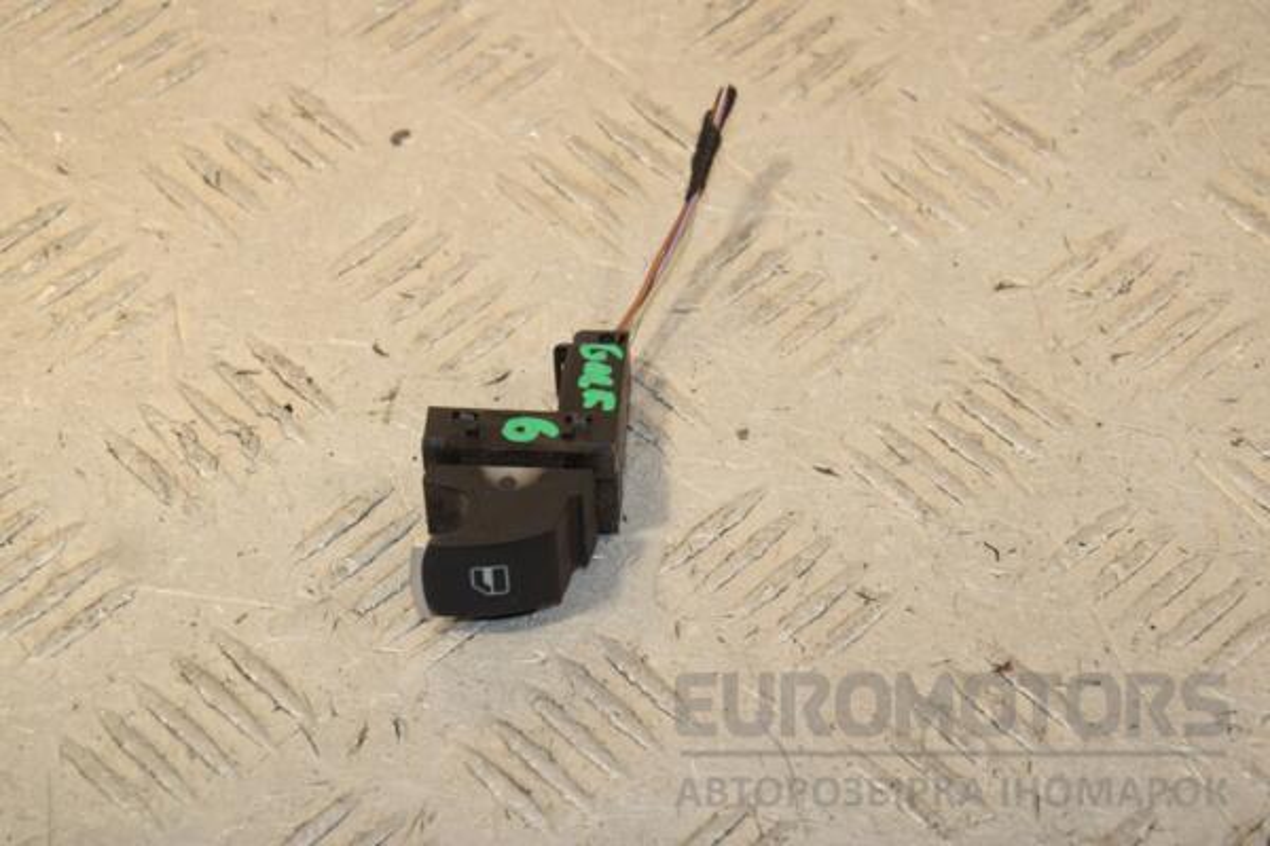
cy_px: 423
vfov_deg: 11.4
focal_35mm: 120
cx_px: 635
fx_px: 4233
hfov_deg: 17.1
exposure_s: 1/200
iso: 800
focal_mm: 80
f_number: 9
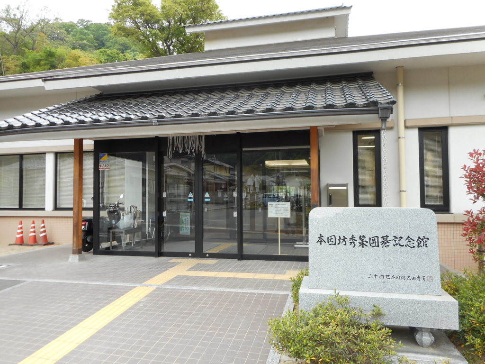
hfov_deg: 69.4
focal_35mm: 25
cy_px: 182
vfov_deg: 54.9
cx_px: 242
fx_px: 350
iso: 80
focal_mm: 4.5
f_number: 3.7
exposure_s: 1/80
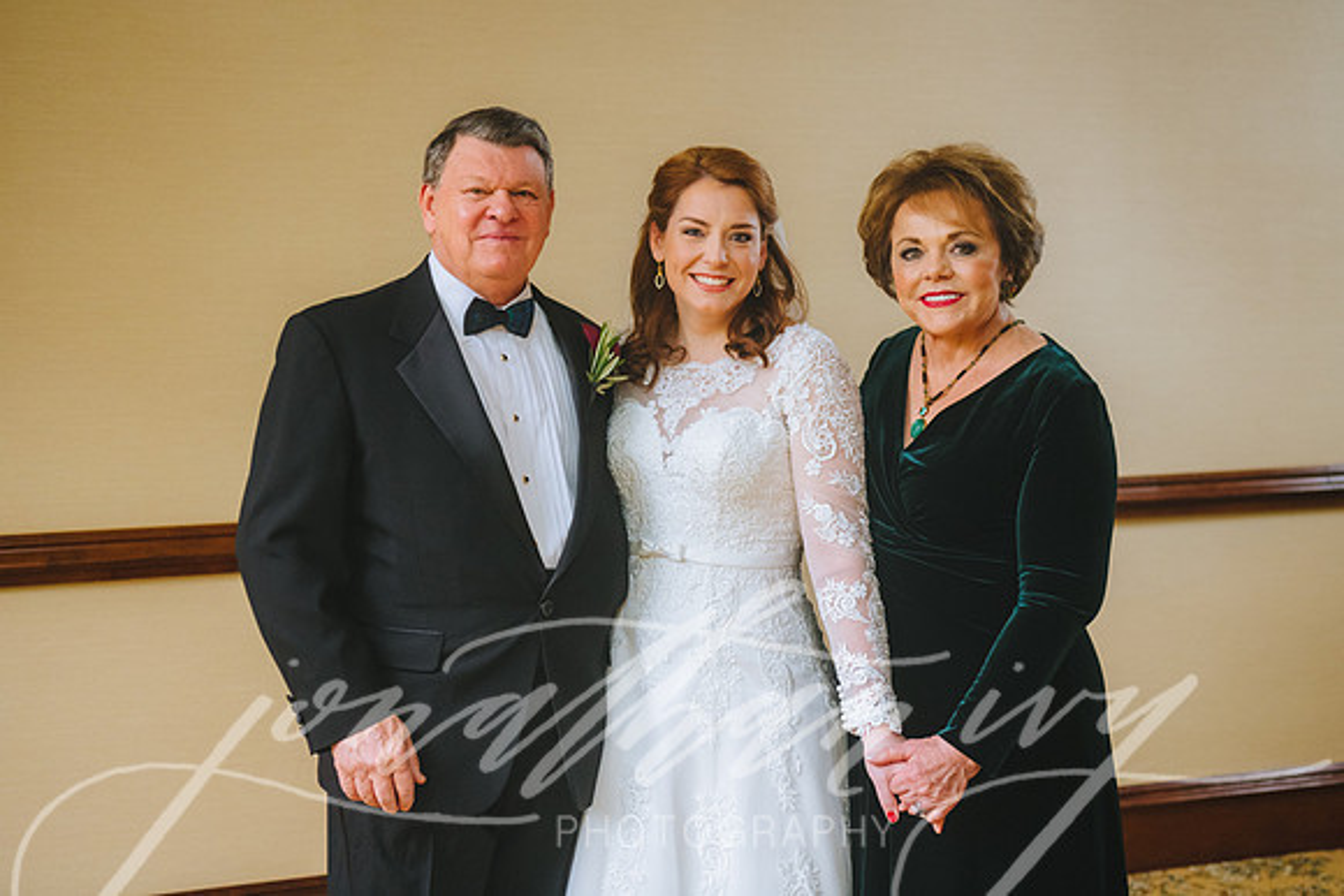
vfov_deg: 23.1
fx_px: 2197
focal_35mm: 59
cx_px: 672
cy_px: 417
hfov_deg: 34.0
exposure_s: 1/50
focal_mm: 55
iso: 1250
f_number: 3.5
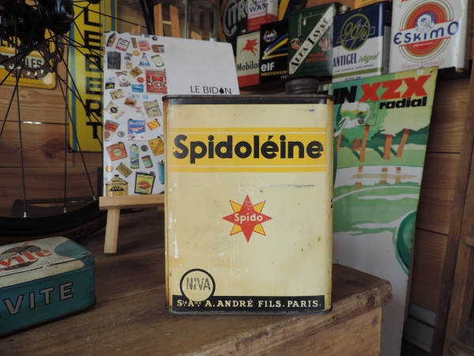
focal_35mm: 24
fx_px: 329
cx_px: 237
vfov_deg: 56.8
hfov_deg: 71.6
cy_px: 178
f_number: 3
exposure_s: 1/30
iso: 100
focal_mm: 4.3
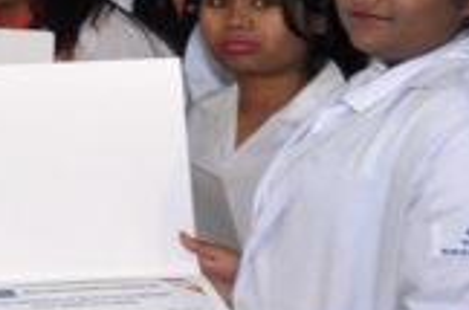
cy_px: -203
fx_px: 3702
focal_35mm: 285
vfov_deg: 4.7
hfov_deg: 6.6
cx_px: -897
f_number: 5.6
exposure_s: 1/125
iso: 500
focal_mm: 30
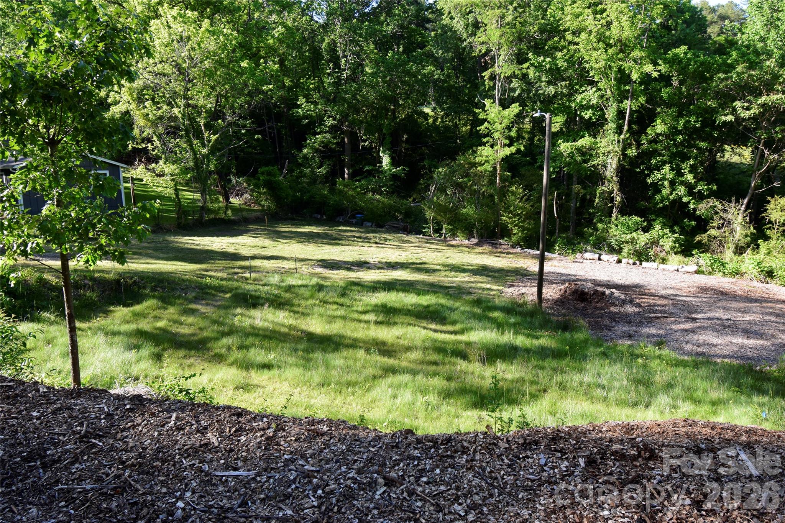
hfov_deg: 70.4
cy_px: 262
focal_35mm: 26
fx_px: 556
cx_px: 392
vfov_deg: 50.4
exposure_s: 1/180
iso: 400
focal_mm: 17
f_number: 9.5
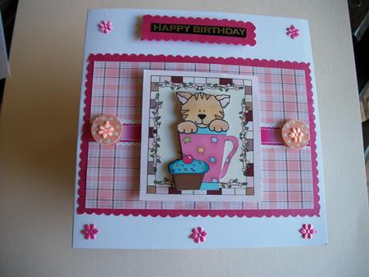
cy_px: 138
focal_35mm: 32
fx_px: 341
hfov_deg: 56.8
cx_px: 184
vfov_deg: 44.2
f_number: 2.9
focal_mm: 5.7
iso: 80
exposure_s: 1/40
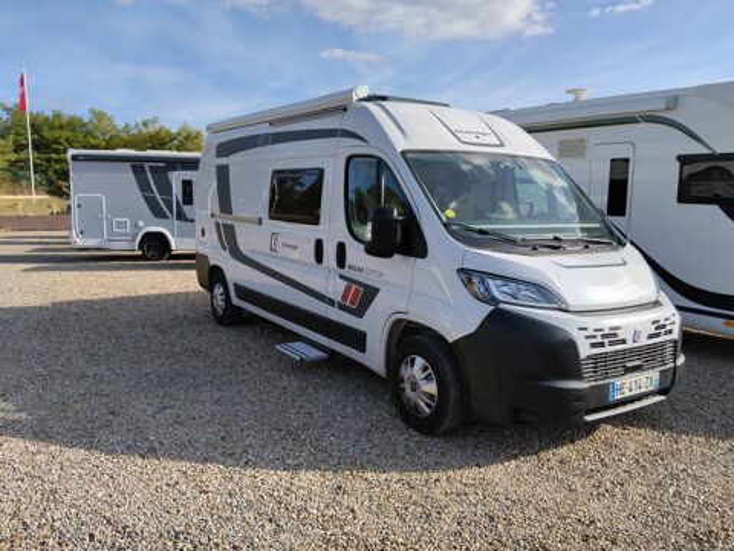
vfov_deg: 48.2
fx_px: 615
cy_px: 276
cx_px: 367
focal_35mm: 29
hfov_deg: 61.7
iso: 50
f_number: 1.8
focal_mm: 3.96
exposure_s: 1/1530
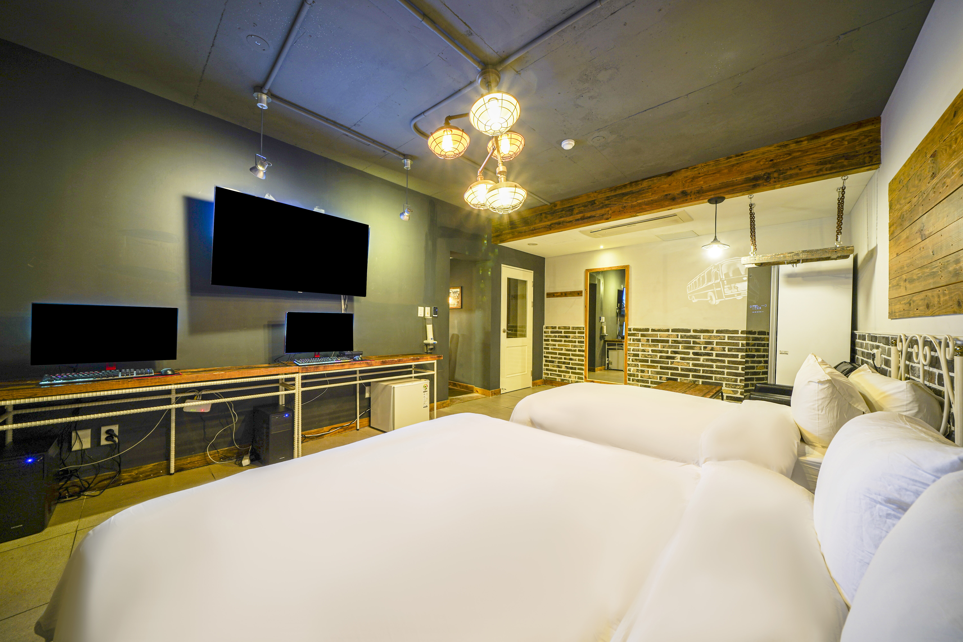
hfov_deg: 112.6
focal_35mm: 12
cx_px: 482
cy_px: 321
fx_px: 321
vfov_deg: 90.0
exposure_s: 3.2
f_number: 10
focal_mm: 12
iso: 100
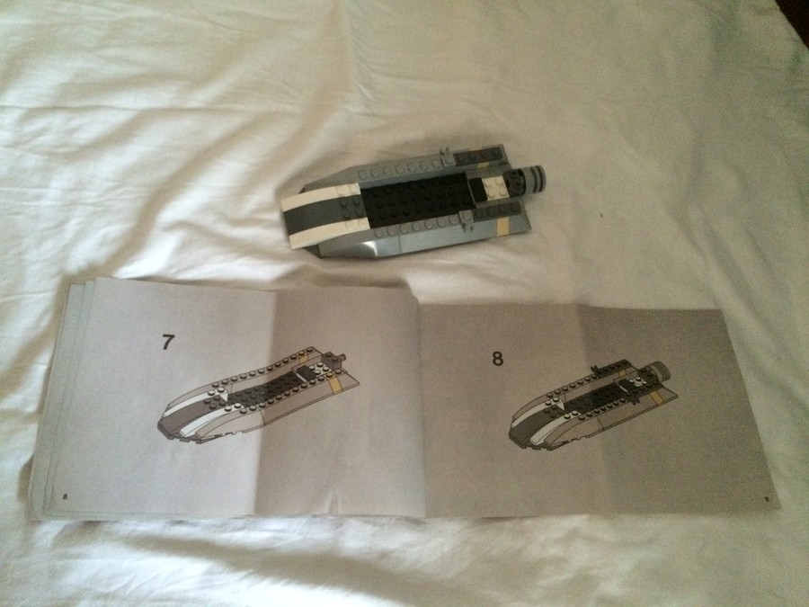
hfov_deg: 61.7
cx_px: 404
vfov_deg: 48.2
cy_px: 304
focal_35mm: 29
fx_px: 678
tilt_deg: -66.3
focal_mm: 4.15
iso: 500
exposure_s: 1/17
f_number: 2.2
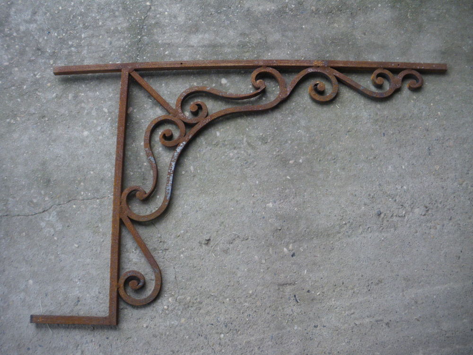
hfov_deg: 51.4
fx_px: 492
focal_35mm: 36
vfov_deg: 39.7
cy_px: 178
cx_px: 236
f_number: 3.5
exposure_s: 1/50
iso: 200
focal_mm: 6.3
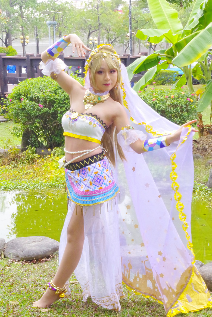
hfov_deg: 18.2
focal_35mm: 75
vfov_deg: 27.0
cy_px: 158
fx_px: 662
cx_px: 106
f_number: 5.6
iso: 3200
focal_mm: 50
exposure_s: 1/20
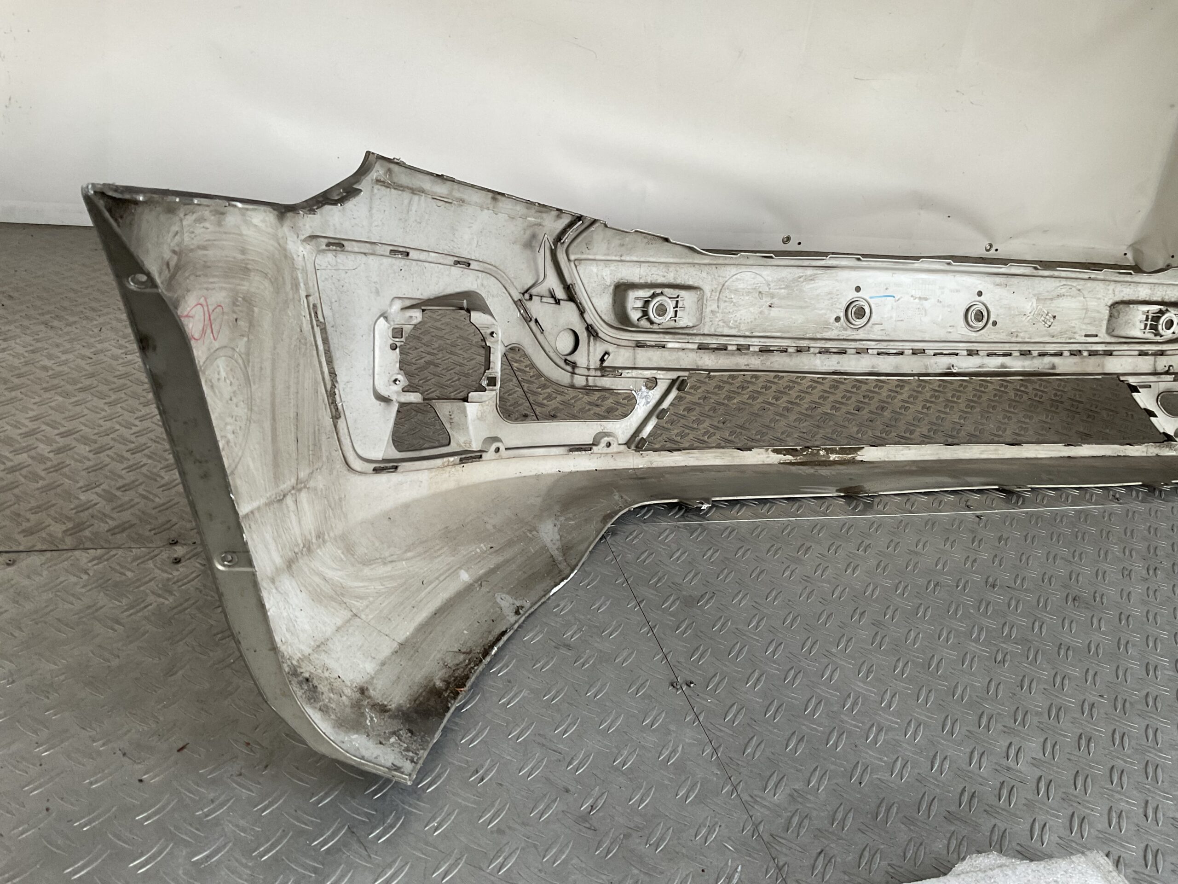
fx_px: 987
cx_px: 589
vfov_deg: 48.2
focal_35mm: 29
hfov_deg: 61.7
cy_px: 442
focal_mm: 3
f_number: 1.8
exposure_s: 1/100
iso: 64
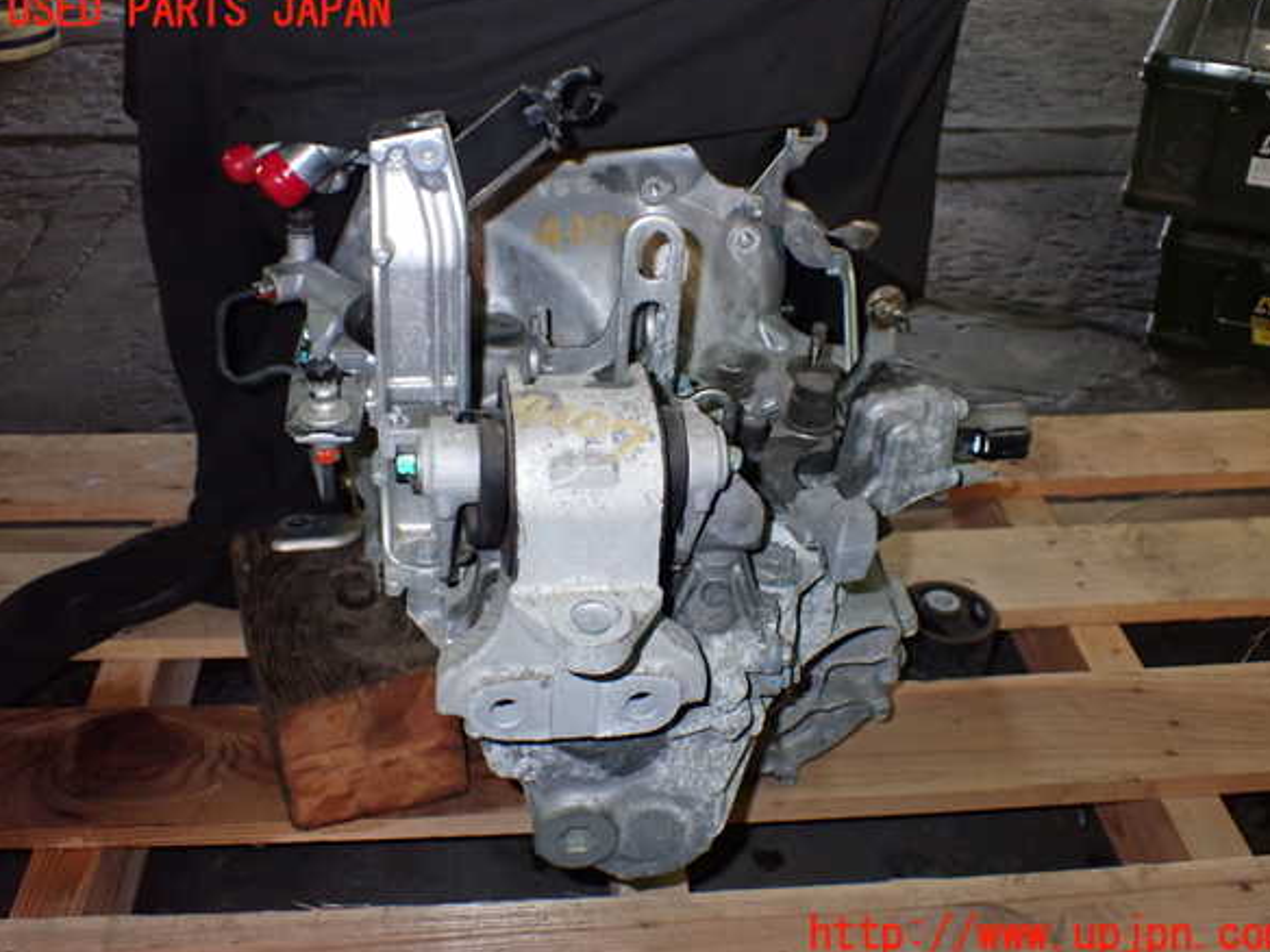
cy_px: 474
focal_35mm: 37
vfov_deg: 38.7
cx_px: 648
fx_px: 1357
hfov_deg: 50.1
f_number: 7.1
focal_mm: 6.37
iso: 800
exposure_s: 1/40
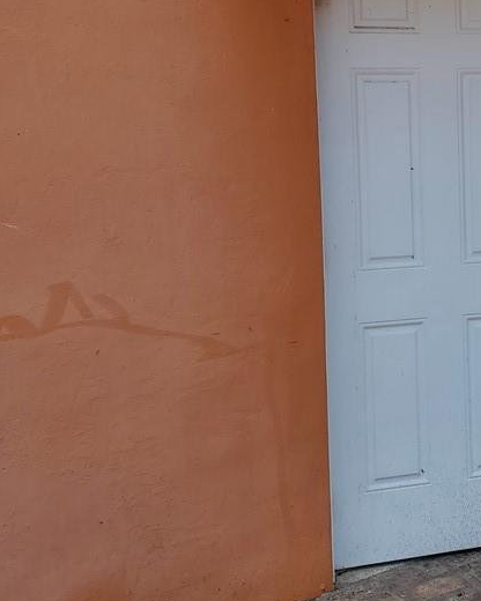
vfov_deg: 36.9
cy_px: 200
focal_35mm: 50
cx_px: 423
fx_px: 890
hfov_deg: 29.2
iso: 50
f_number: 2.4
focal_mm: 4.3
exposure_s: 1/551
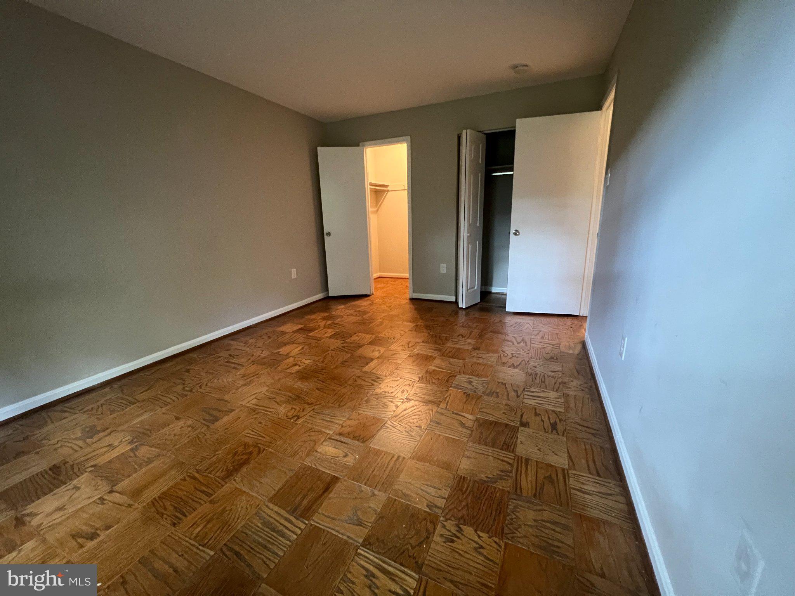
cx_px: 398
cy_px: 298
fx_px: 299
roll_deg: +1.6
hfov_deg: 106.2
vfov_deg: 89.9
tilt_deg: -14.4
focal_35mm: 13
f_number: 1.8
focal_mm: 1.57
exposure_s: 1/40
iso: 640
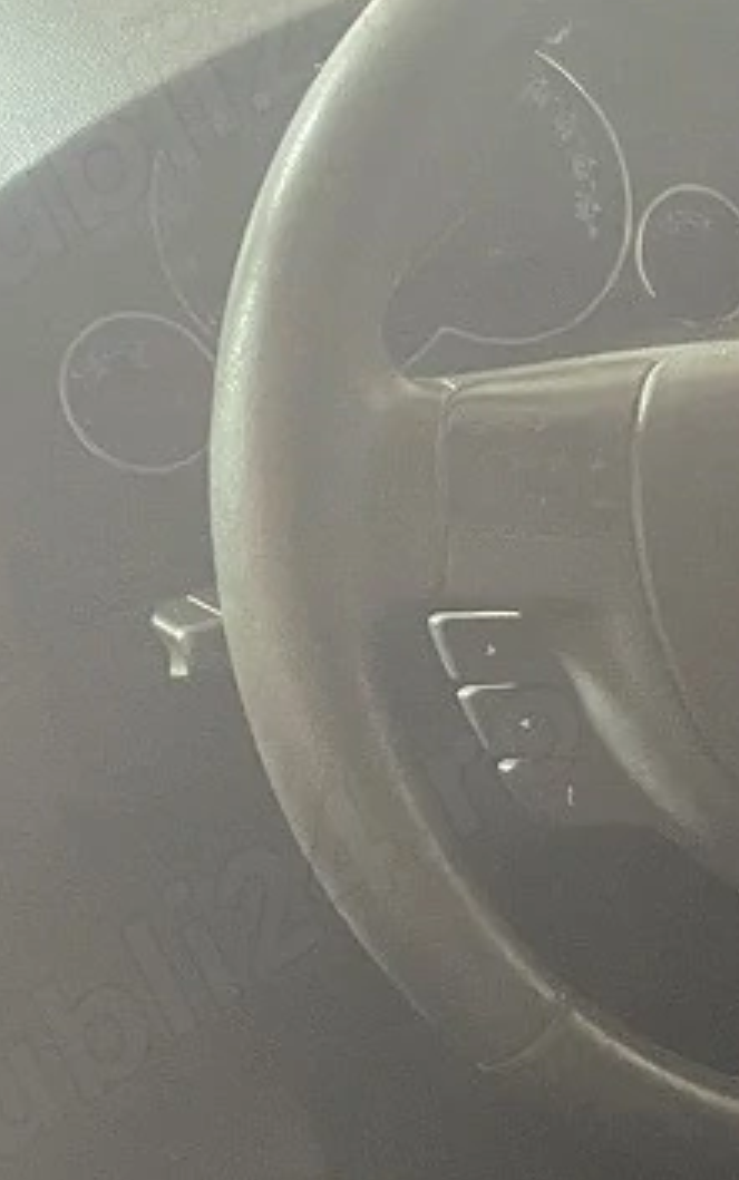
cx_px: 1311
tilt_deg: -44.2
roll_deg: -15.9
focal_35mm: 78
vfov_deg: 25.9
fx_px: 2510
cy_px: 976
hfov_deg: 14.7
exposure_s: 1/30
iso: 800
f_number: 1.6
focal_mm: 4.2
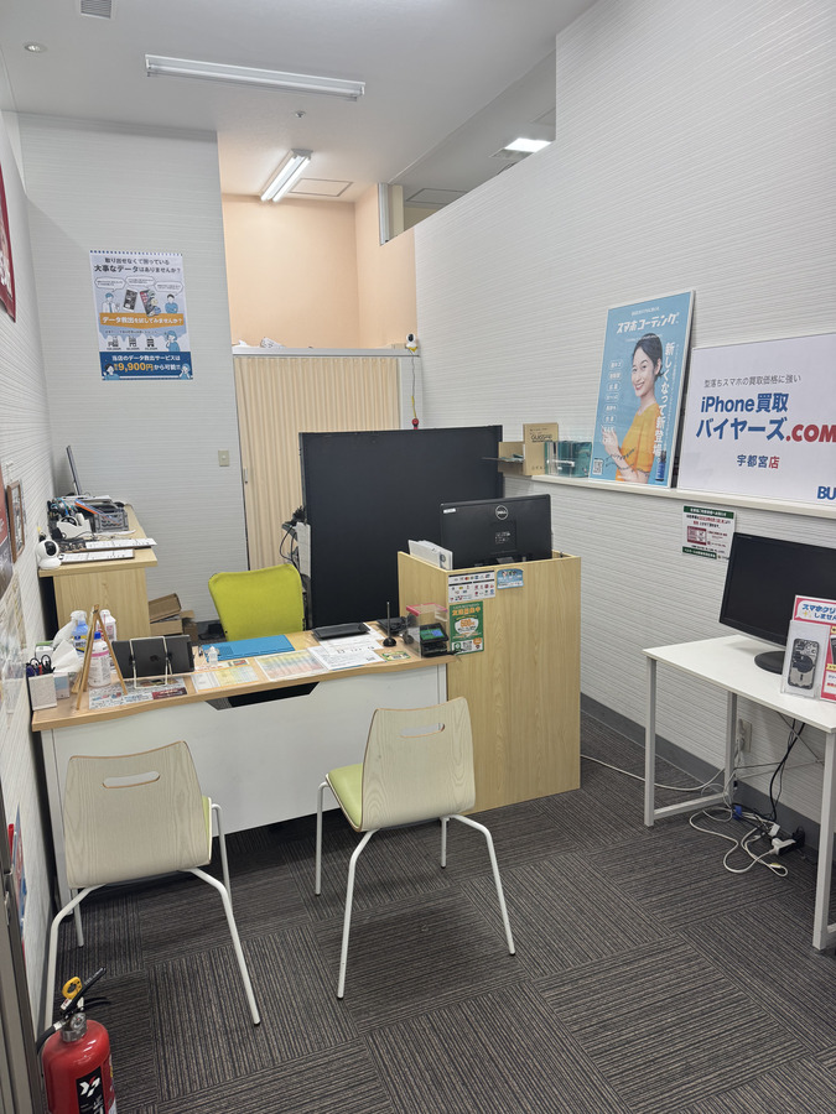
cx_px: 418
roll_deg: +1.2
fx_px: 773
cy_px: 557
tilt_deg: -9.1
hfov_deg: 56.8
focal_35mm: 24
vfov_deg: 71.6
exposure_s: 1/100
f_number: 1.78
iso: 100
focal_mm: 6.76
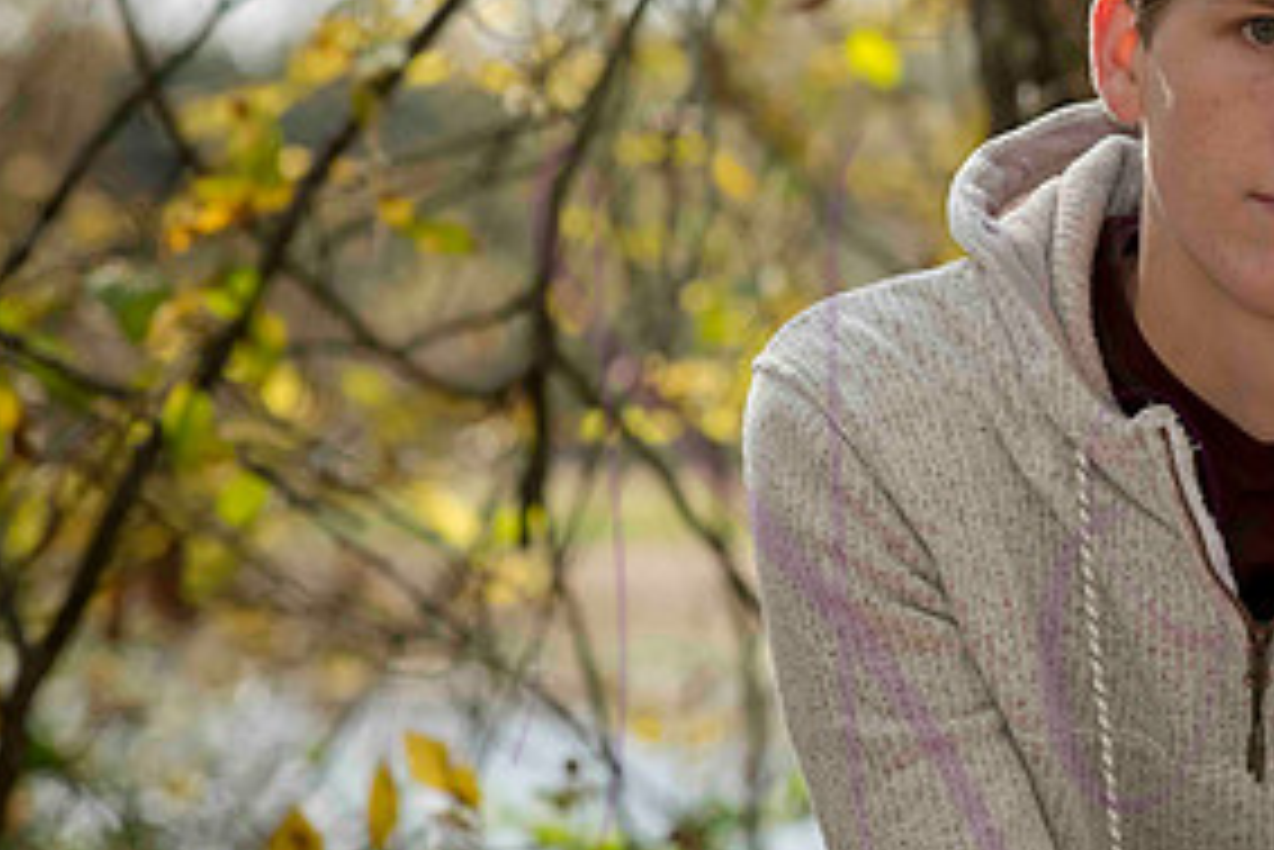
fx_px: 9064
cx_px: 1288
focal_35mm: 256
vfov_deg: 5.4
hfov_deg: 8.0
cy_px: 209
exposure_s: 1/640
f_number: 6.3
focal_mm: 125
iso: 800
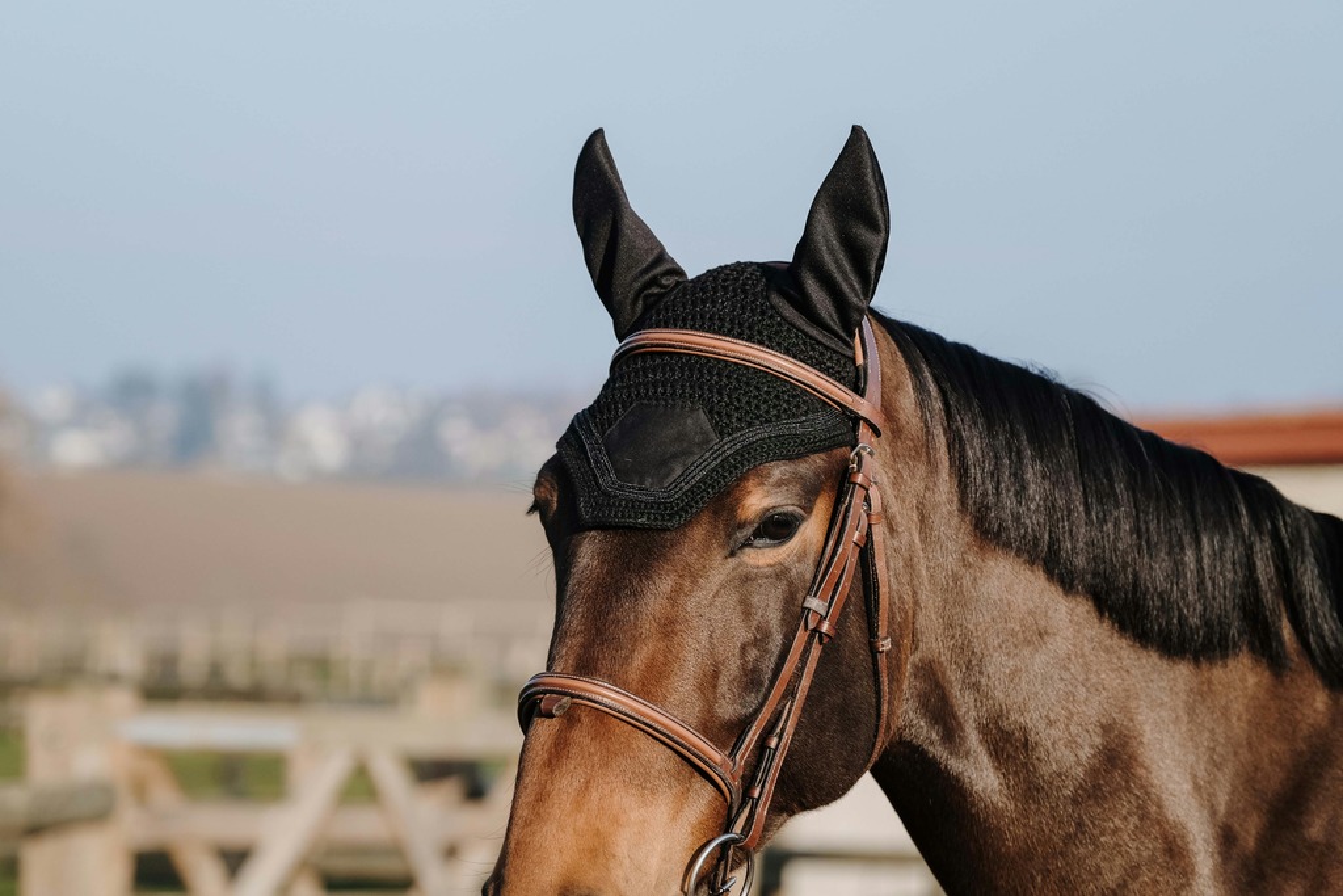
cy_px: 448
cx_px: 672
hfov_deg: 11.7
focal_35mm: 176
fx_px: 6566
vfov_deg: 7.8
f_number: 4
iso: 500
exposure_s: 1/2000
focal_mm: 117.3
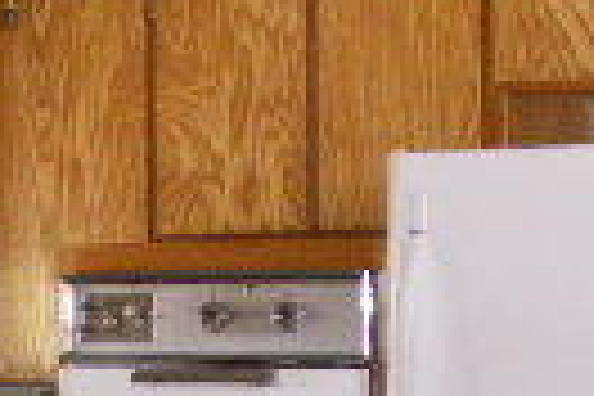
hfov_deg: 11.6
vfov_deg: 7.6
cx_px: 18
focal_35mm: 176
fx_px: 2904
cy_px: 662
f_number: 2.8
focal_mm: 5.86
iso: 160
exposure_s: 1/60
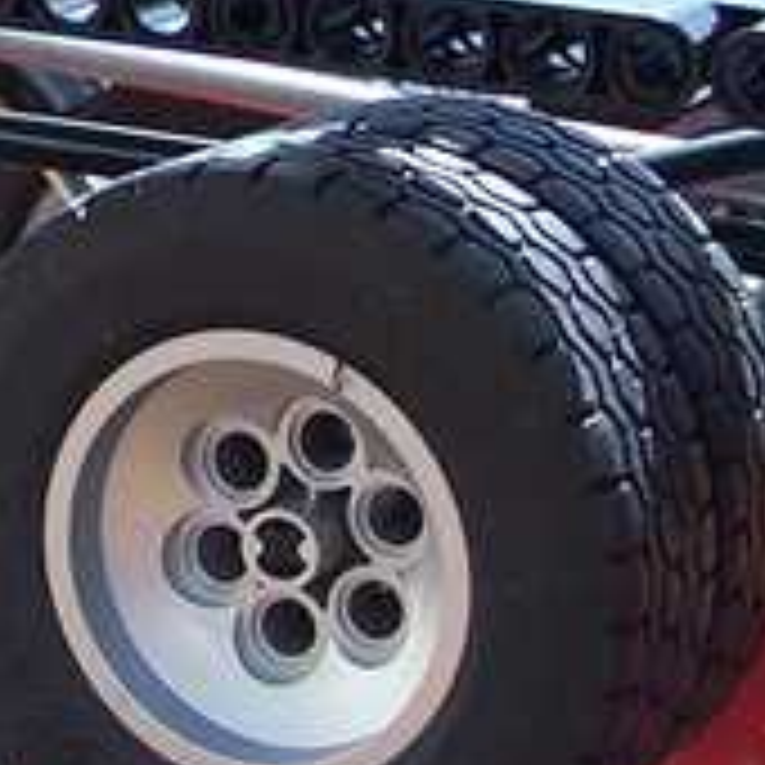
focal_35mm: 158
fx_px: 3950
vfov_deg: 11.0
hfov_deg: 11.0
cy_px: 86
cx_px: -9
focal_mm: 6.3
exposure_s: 1/500
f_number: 2.8
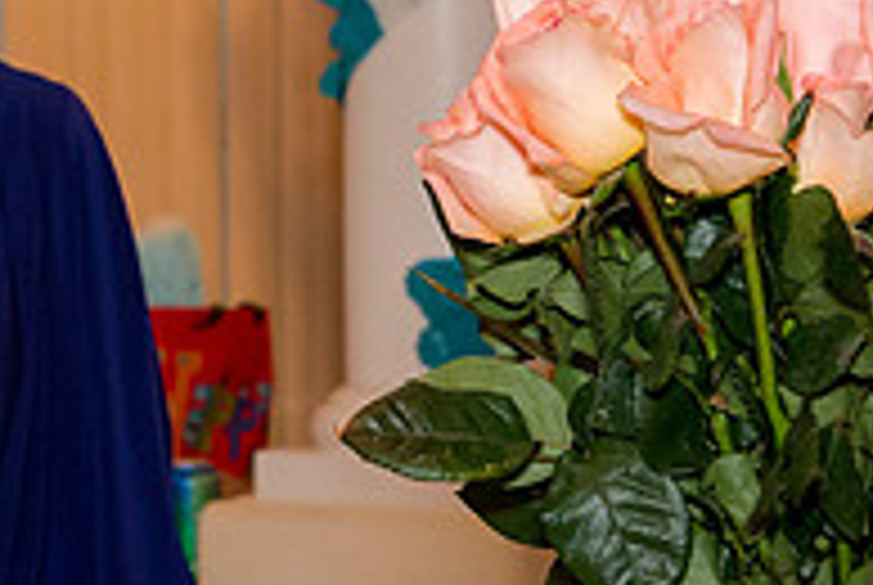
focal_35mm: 173
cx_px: -351
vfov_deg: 8.0
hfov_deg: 11.5
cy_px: 182
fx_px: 4202
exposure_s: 1/160
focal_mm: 58
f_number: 7.1
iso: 4000
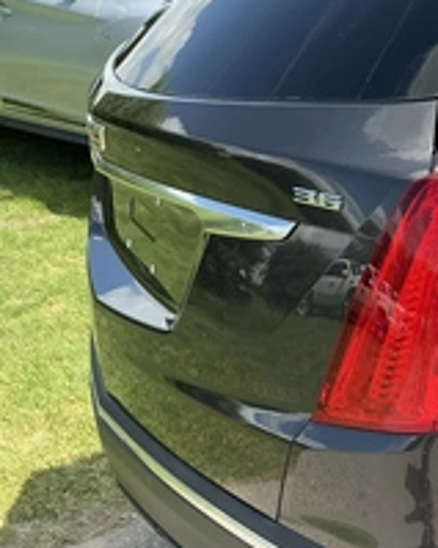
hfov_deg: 24.5
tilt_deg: -22.5
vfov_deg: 33.7
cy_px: 383
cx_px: 548
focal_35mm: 55
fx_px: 892
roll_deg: +0.9
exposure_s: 1/568
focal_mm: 3
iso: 25
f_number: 1.8
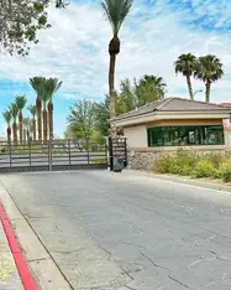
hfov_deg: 35.7
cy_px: 109
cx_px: 36
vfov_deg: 45.4
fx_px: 342
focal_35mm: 40
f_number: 1.78
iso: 80
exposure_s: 1/6623
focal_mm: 6.86
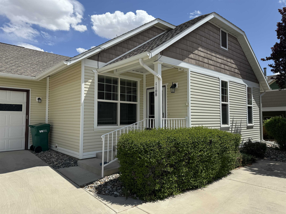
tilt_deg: +2.7
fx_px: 198
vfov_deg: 56.8
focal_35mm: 24
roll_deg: +0.1
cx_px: 143
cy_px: 107
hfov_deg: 71.6
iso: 80
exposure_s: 1/4950
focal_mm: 6.76
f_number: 1.78
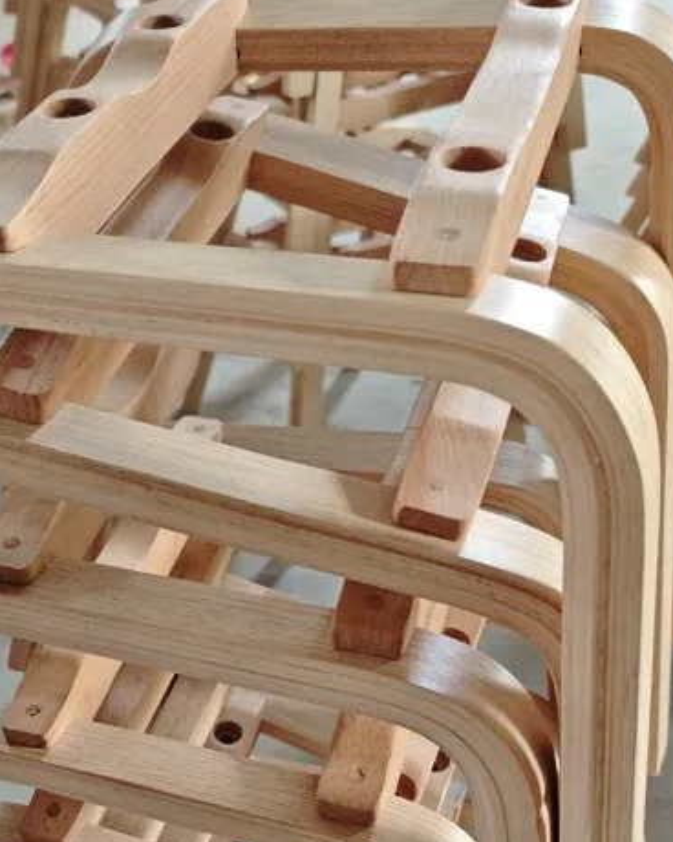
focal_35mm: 50
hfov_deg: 29.2
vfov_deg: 36.5
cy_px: 630
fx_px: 1245
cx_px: 84
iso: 400
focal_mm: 6.68
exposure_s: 1/50
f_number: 1.44
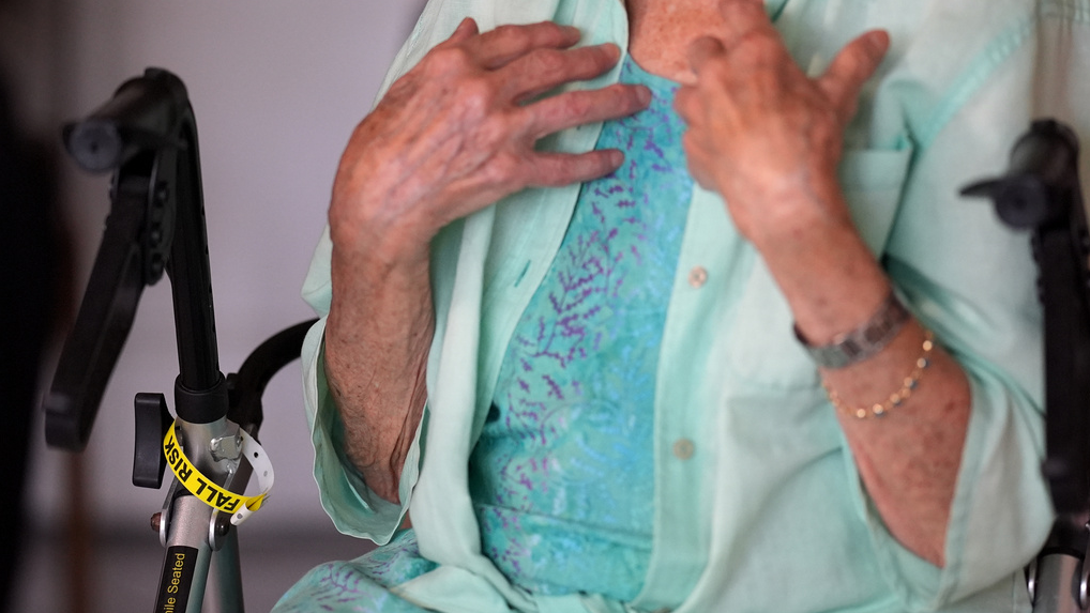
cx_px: 547
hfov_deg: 10.1
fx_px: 6157
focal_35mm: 213
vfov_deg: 5.7
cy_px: 355
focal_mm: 135
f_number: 1.8
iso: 2500
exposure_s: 1/2500
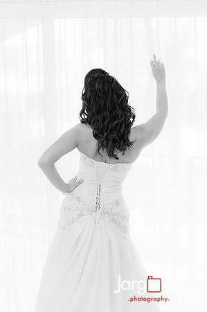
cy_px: 156
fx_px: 571
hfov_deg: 20.6
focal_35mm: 66
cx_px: 104
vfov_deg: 30.5
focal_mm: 66
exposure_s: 1/125
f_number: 3.2
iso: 1600
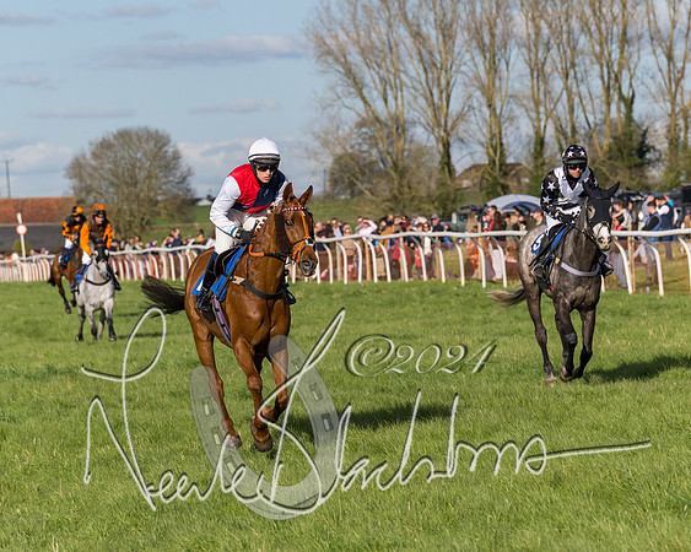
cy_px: 258
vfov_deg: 6.7
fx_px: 4699
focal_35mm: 230
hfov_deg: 8.4
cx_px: 336
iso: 400
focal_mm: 125
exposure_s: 1/3200
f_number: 5
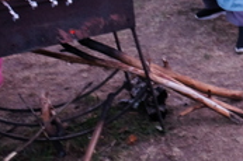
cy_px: -38
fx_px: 674
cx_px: 420
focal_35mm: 100
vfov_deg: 13.3
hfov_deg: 17.2
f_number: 4
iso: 1600
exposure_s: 1/30
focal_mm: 18
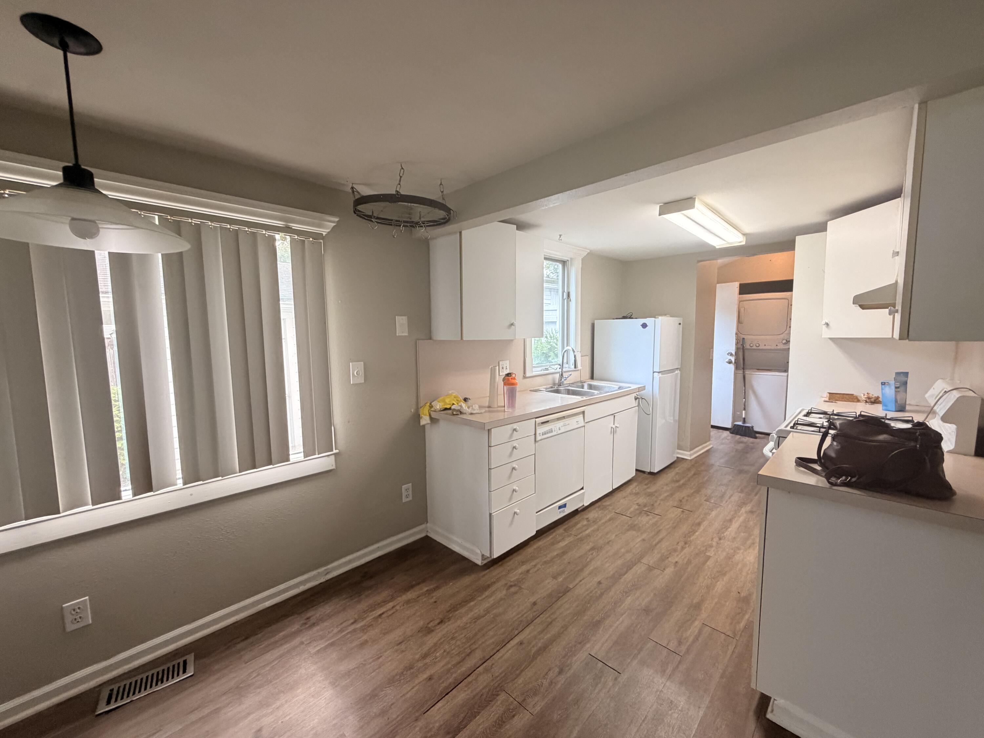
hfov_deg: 102.1
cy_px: 369
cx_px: 492
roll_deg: +1.3
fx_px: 398
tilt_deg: -4.5
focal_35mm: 14
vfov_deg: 85.7
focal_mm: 2.22
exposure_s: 1/121
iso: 320
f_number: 2.2
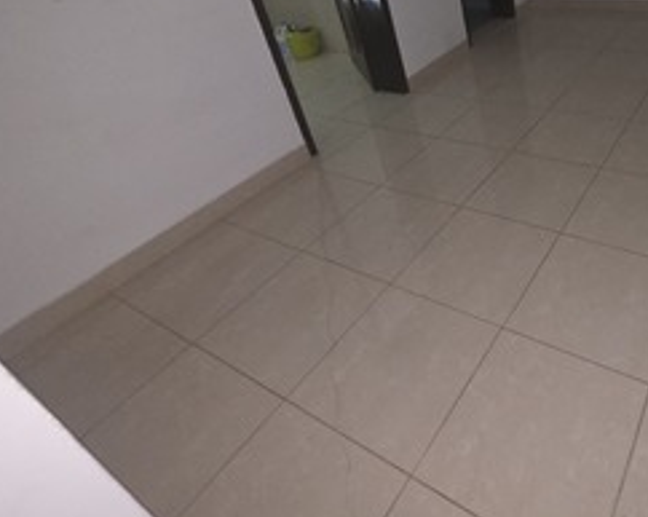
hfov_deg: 64.8
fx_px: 460
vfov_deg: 55.7
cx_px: 507
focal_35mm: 24
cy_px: 127
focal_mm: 2.2
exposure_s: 1/30
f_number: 1.9
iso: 400
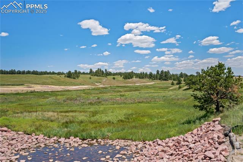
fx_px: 236
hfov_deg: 54.5
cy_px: 81
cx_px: 122
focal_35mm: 35
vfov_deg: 37.8
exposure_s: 1/320
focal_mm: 35
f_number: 7.1
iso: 100
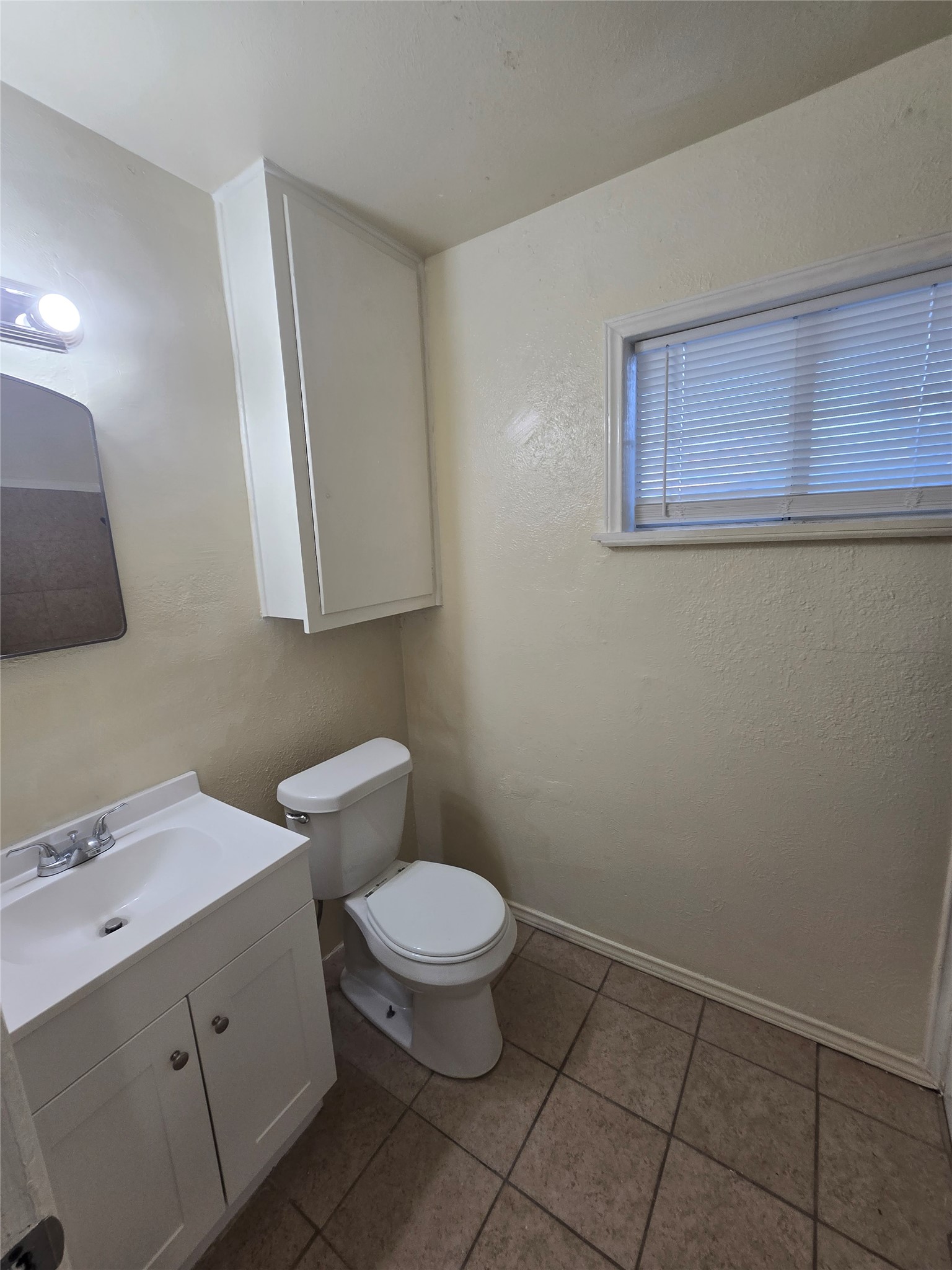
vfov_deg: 106.2
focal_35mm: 13
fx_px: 477
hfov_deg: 89.9
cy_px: 635
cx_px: 476
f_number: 2.2
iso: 64
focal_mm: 2.2
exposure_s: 1/60
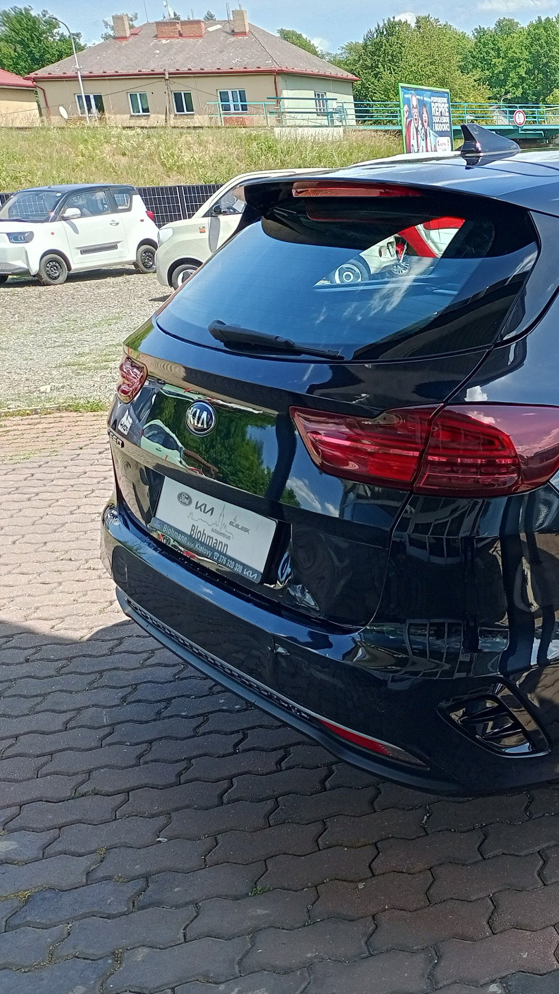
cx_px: 638
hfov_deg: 28.6
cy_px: 493
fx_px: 975
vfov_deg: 54.0
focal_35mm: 37
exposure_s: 1/312
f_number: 1.79
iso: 101
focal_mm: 4.69
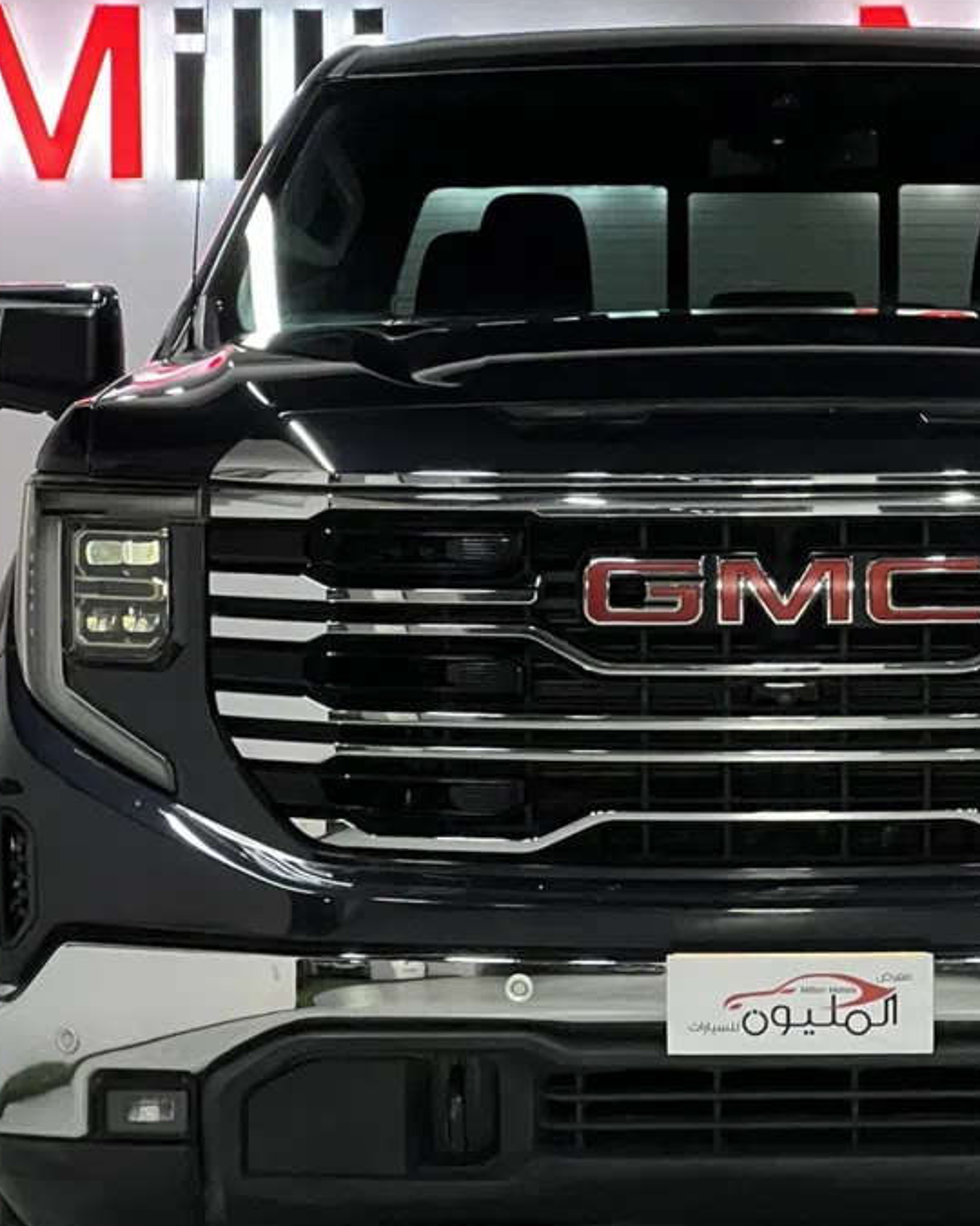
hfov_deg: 10.1
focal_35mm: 152
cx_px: 786
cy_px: 749
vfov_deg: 12.7
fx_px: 5511
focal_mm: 9
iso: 640
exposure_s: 1/60
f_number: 2.8
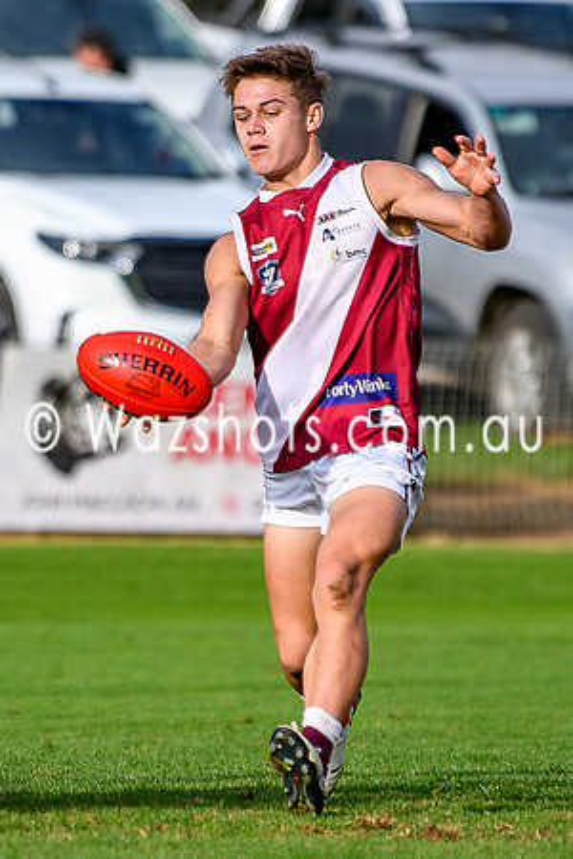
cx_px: 224
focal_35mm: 906
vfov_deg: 2.3
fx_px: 21630
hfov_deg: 1.5
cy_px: 638
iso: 110
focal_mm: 200
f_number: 2.8
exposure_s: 1/2000
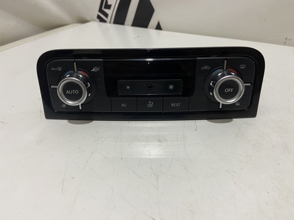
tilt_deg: -34.2
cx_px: 147
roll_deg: +1.1
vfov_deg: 53.0
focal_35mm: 26
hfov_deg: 67.3
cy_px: 110
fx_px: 221
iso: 100
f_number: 1.8
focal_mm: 4.25
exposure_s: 1/50
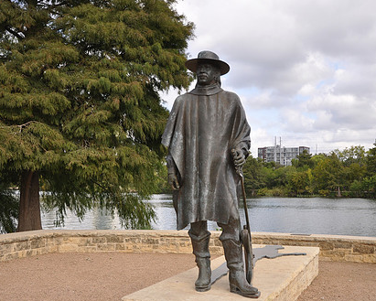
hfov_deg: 44.1
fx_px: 464
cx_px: 209
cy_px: 175
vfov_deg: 35.9
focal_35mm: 42
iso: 200
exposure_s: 1/200
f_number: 5
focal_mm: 21
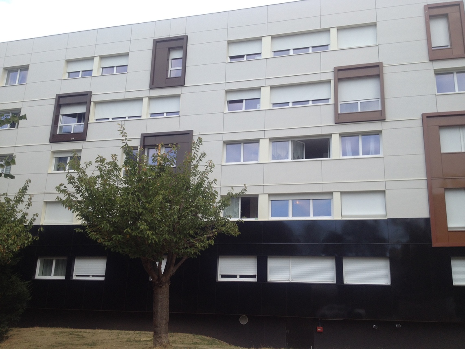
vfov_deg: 40.7
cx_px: 232
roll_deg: -2.1
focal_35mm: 35
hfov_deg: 52.6
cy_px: 174
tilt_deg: +10.4
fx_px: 470
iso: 50
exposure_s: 1/290
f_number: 2.4
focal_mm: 4.28
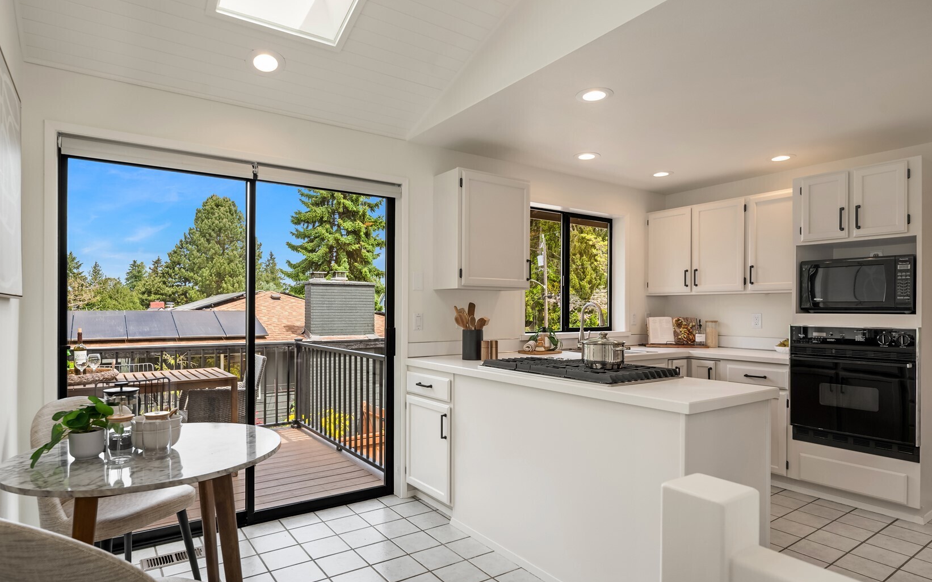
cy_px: 299
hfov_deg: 85.0
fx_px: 508
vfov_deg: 59.6
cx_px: 454
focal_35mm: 20
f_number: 7.1
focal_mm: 19
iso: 100
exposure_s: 1/13
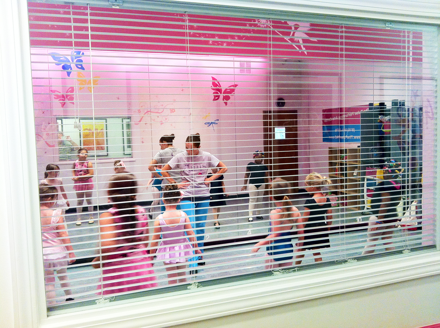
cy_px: 164
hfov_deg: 52.7
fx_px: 444
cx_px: 220
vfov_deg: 40.6
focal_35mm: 35
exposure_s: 1/17
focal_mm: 3.85
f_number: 2.8
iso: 125
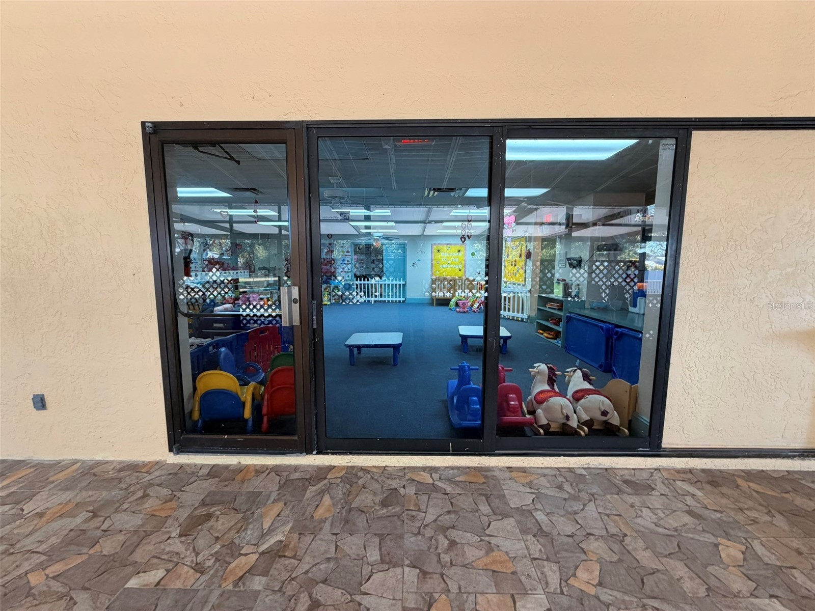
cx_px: 408
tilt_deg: -6.9
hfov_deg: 102.1
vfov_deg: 85.7
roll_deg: +0.1
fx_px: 330
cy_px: 306
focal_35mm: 14
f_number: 2.2
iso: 160
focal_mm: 2.22
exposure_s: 1/60
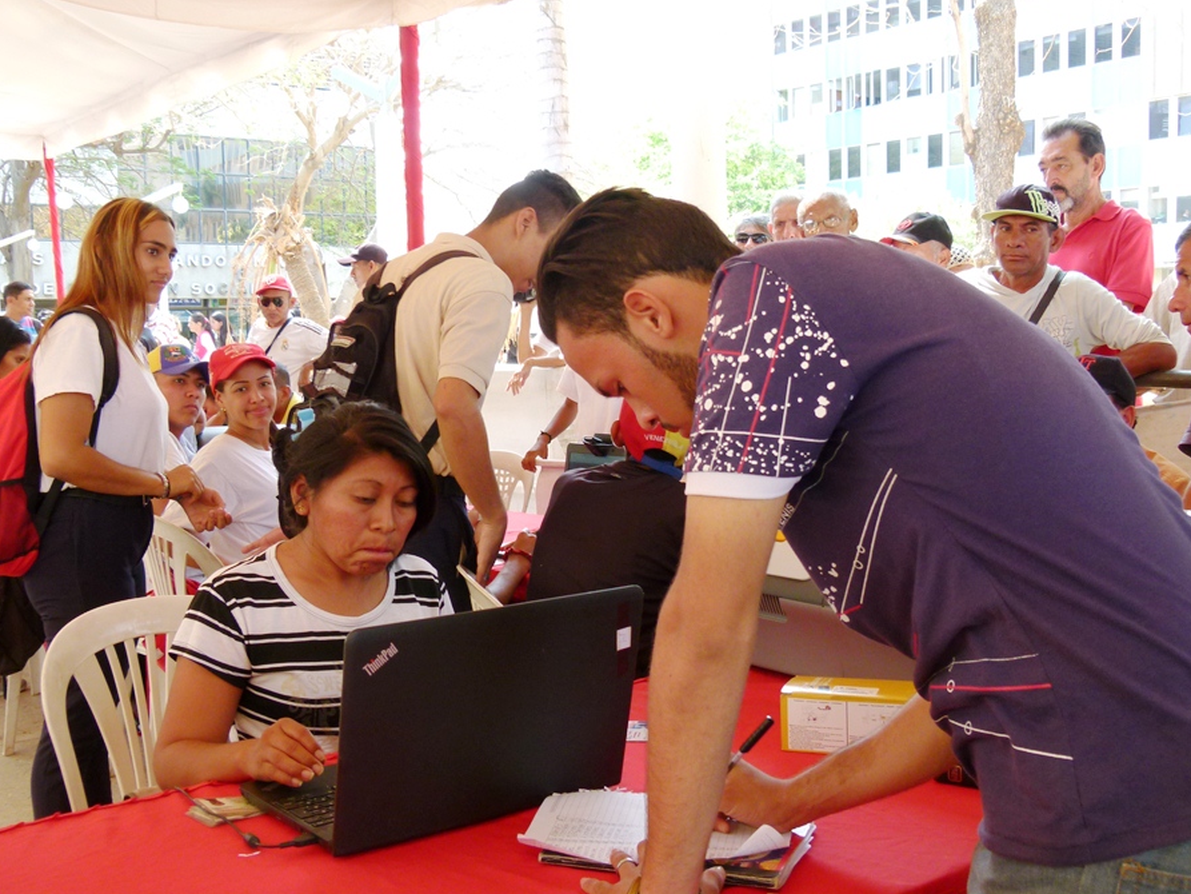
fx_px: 1342
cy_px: 462
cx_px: 623
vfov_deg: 36.8
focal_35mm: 39
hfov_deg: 47.8
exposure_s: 1/60
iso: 125
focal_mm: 6.2
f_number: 3
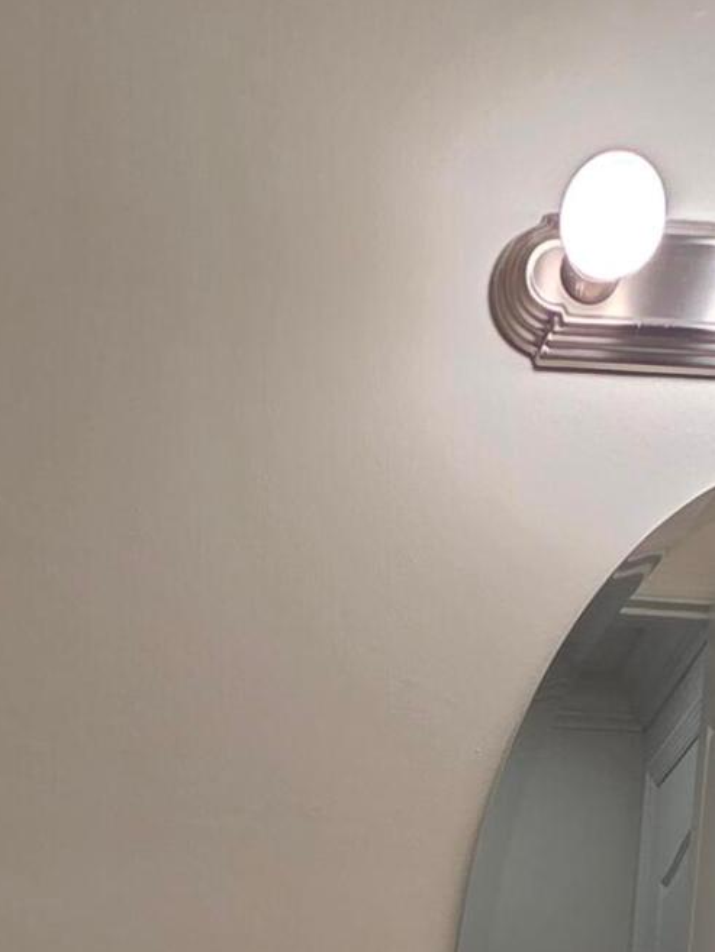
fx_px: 1569
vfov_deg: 24.3
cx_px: 268
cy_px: 1513
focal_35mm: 57
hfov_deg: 25.6
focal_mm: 2.2
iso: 80
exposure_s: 1/120
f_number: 2.2
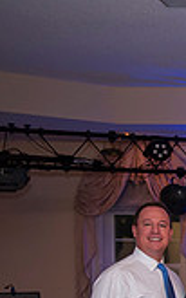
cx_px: 495
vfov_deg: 16.7
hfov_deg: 9.2
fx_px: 990
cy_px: 303
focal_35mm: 122
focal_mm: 34
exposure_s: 1/200
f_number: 2.8
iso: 1000
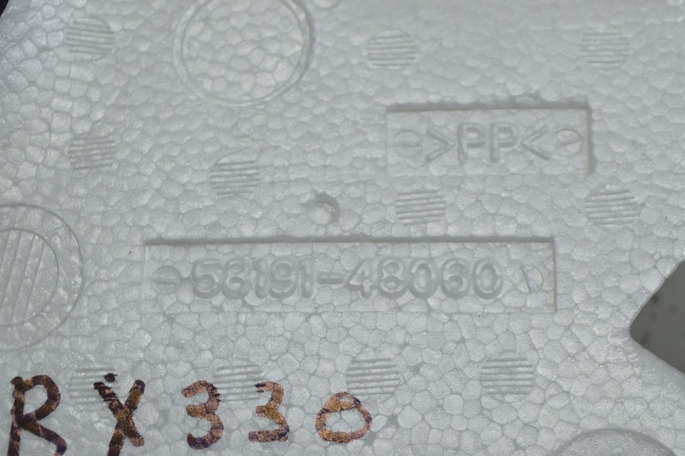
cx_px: 342
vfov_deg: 17.5
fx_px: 1483
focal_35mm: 78
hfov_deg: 26.0
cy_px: 228
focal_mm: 52
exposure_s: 1/50
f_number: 7.1
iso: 400
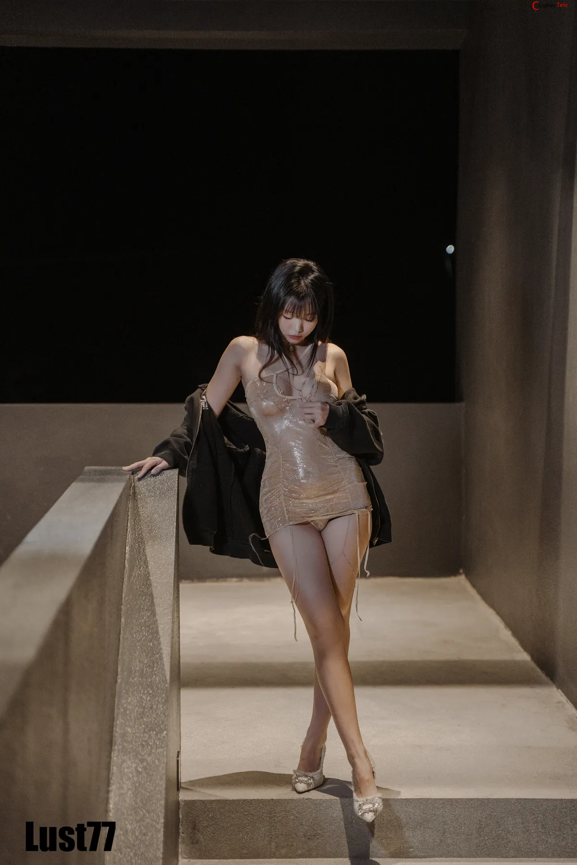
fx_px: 1635
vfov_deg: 29.7
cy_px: 432
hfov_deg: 20.0
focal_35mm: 68
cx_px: 288
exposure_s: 1/200
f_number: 2.8
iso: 2000
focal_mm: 68
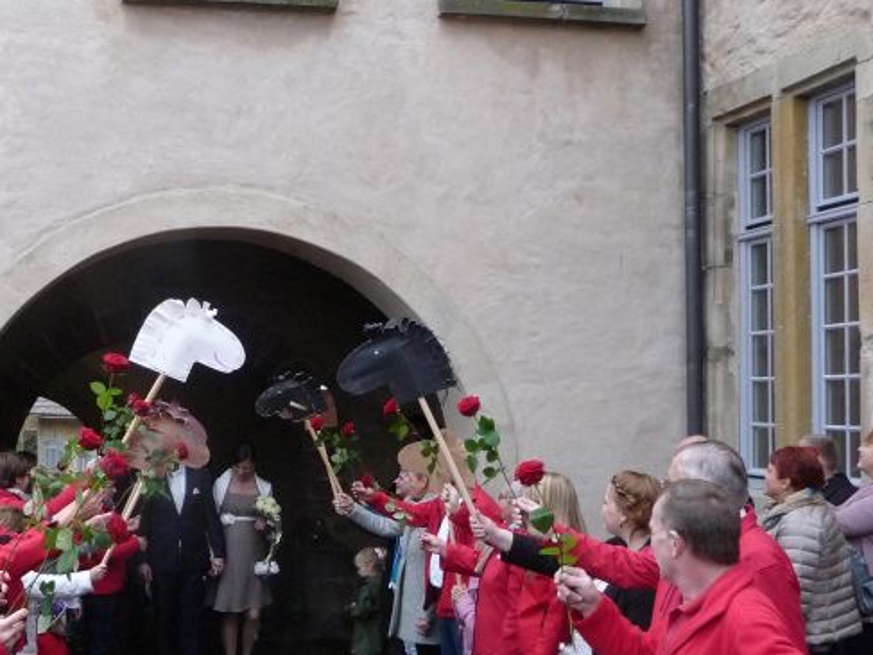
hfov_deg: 39.9
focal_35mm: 46
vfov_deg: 31.4
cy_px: 411
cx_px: 197
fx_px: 1160
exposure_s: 1/60
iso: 400
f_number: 3.3
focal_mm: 4.7
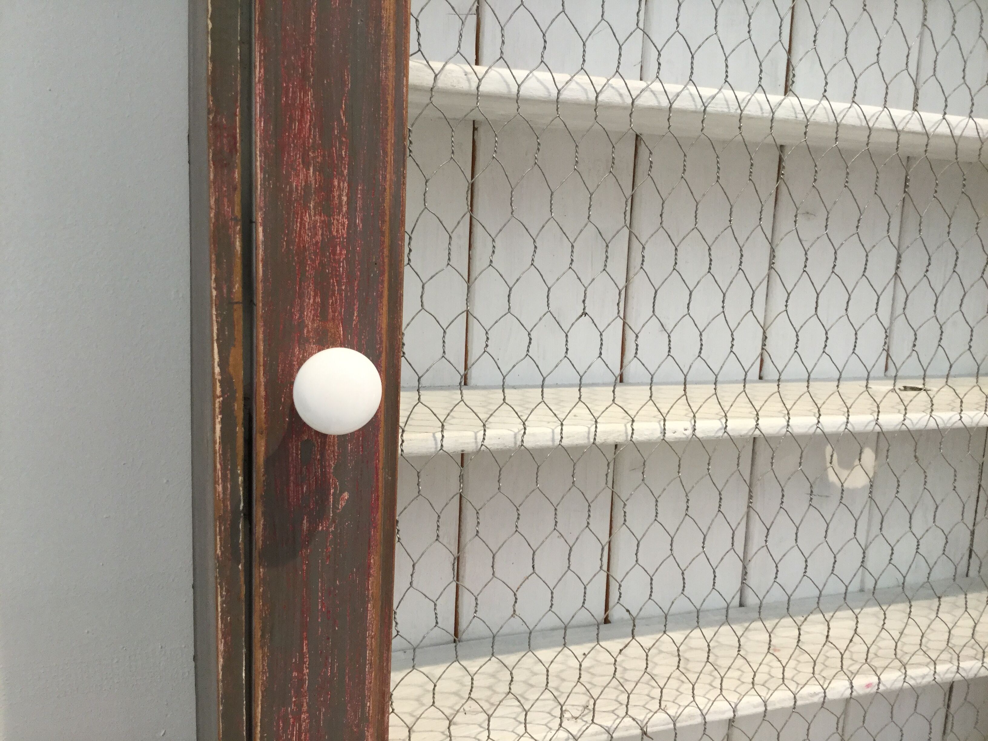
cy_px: 370
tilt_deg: -8.2
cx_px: 494
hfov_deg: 58.4
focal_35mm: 31
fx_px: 885
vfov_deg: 45.4
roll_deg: -2.0
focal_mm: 3.3
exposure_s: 1/33
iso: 80
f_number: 2.4
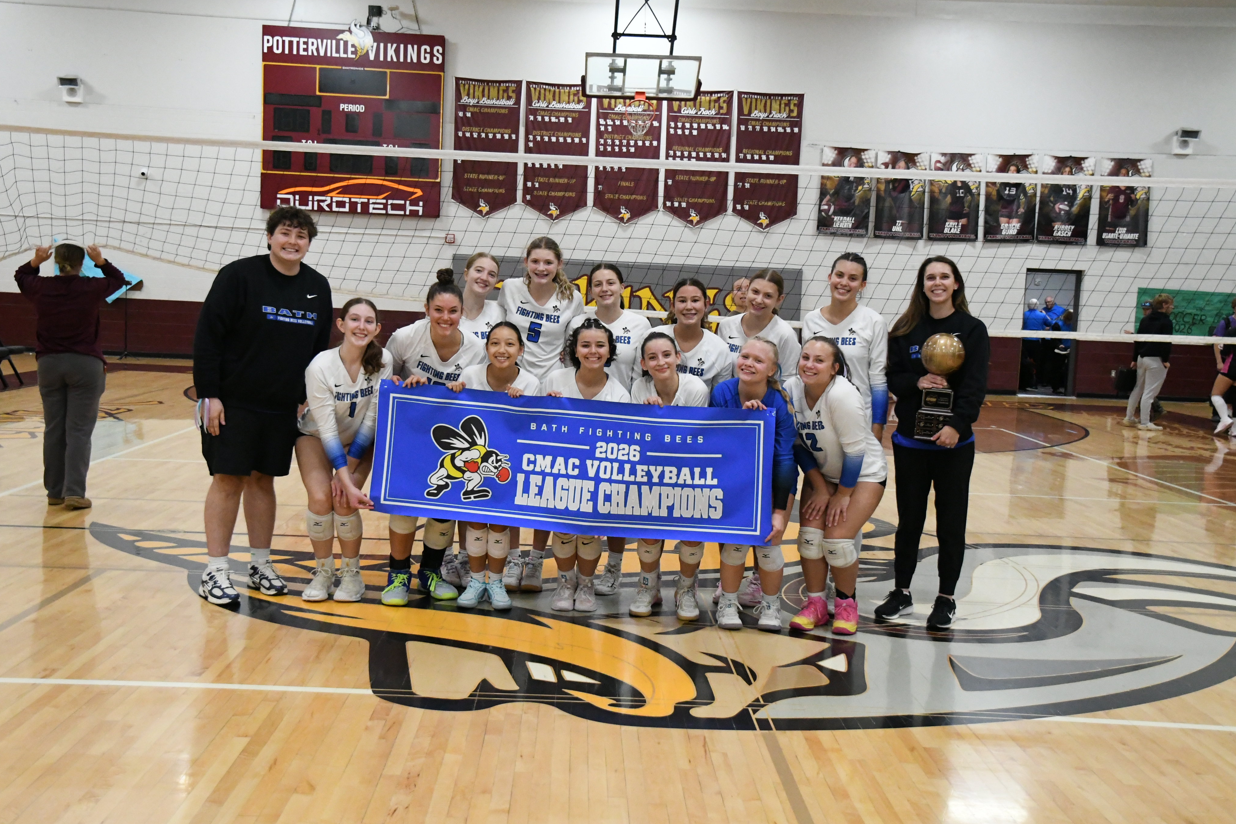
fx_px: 1305
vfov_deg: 35.1
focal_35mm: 38
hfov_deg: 50.7
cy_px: 421
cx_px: 612
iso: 7200
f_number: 4
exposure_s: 1/1000
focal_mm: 25
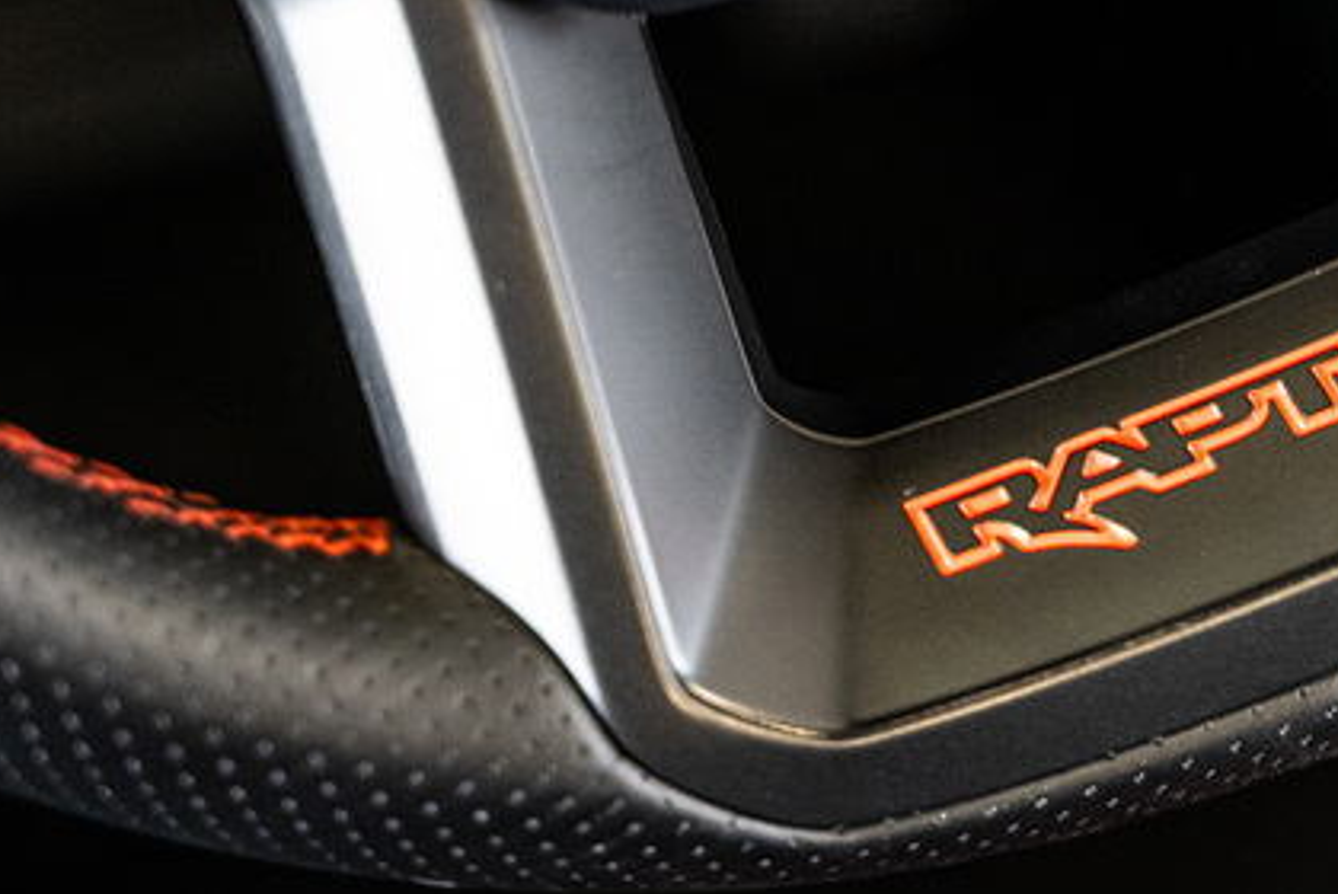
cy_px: 86
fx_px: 6806
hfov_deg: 11.2
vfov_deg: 7.5
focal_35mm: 183
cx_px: 1174
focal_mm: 75
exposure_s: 1/160
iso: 1600
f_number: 2.8
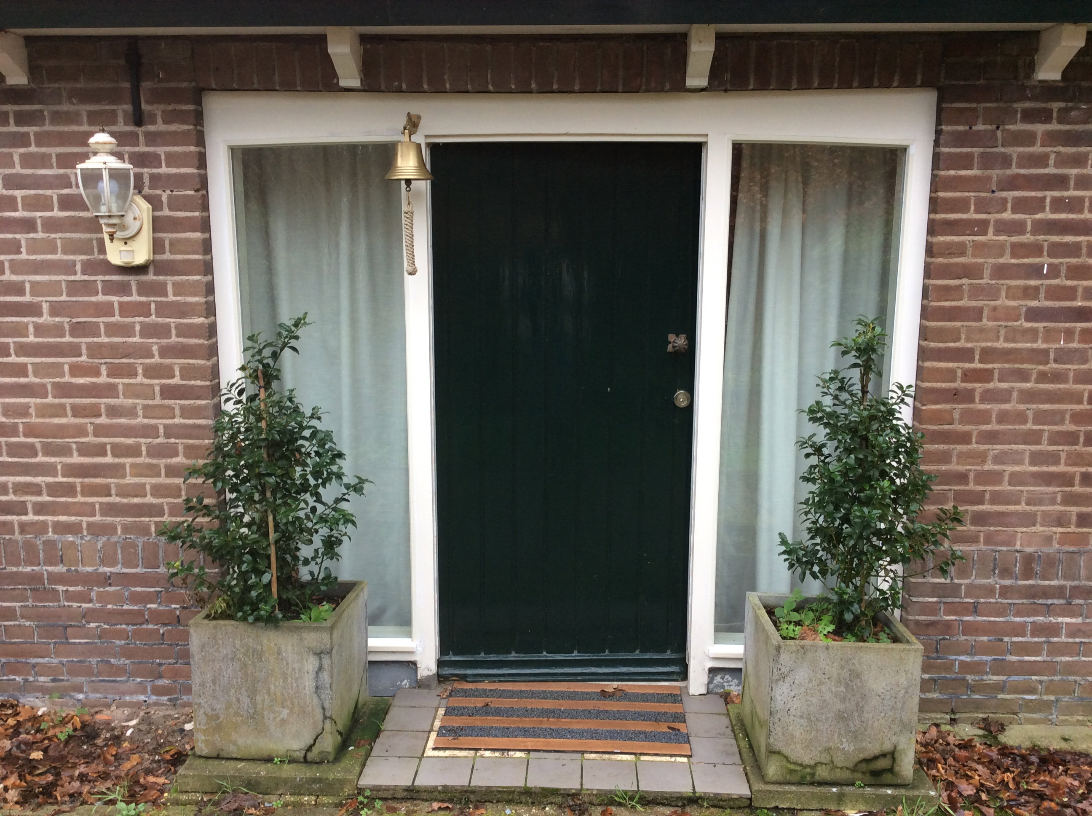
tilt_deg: -9.5
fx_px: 1008
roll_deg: +0.1
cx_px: 546
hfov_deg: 56.9
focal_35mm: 32
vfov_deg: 44.1
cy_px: 408
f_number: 2.4
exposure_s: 1/33
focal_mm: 3.3
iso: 32
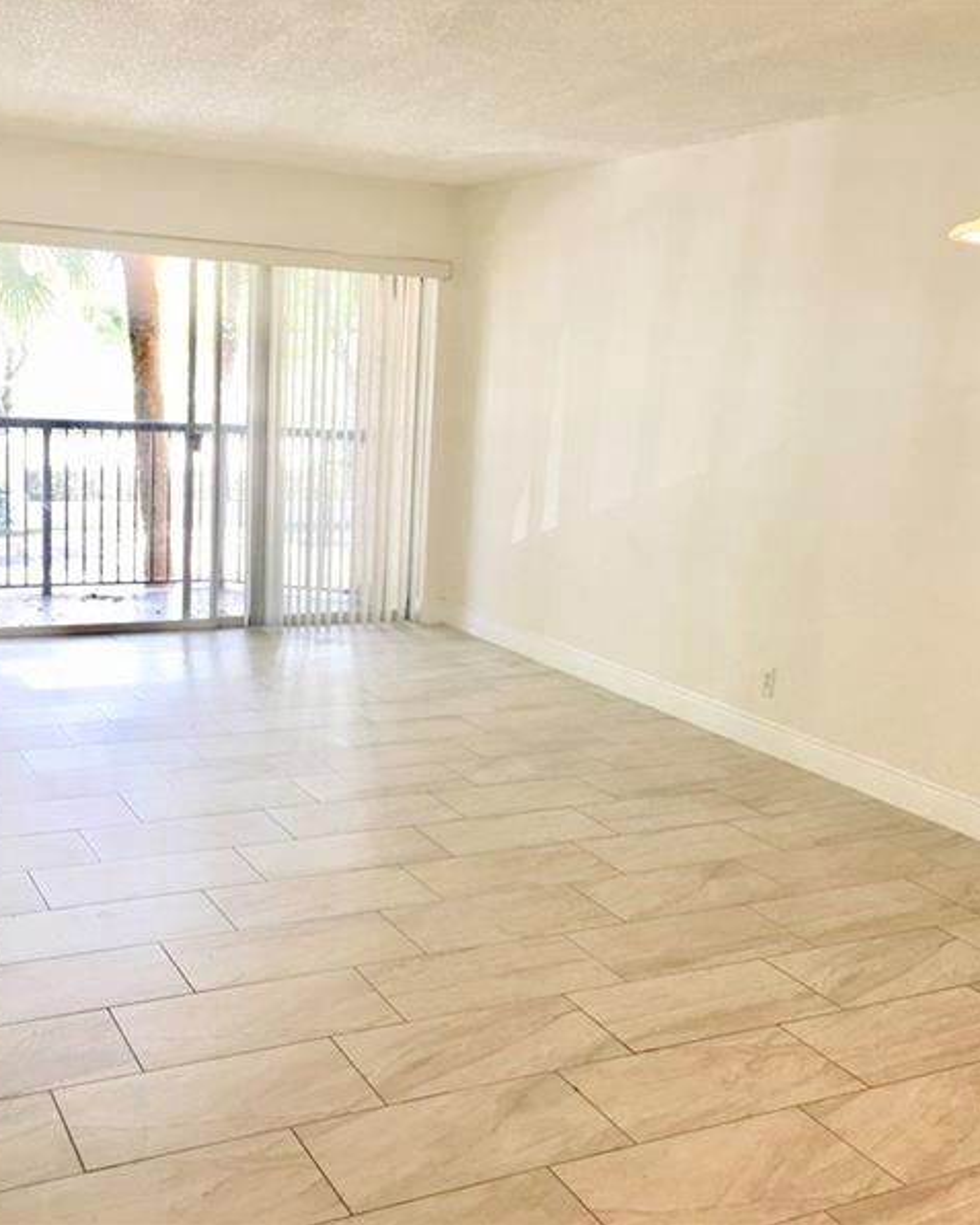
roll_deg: -2.8
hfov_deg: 39.1
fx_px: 1377
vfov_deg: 47.9
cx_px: 429
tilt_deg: -10.6
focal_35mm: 38
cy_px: 610
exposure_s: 1/30
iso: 40
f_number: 2.2
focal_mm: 4.15
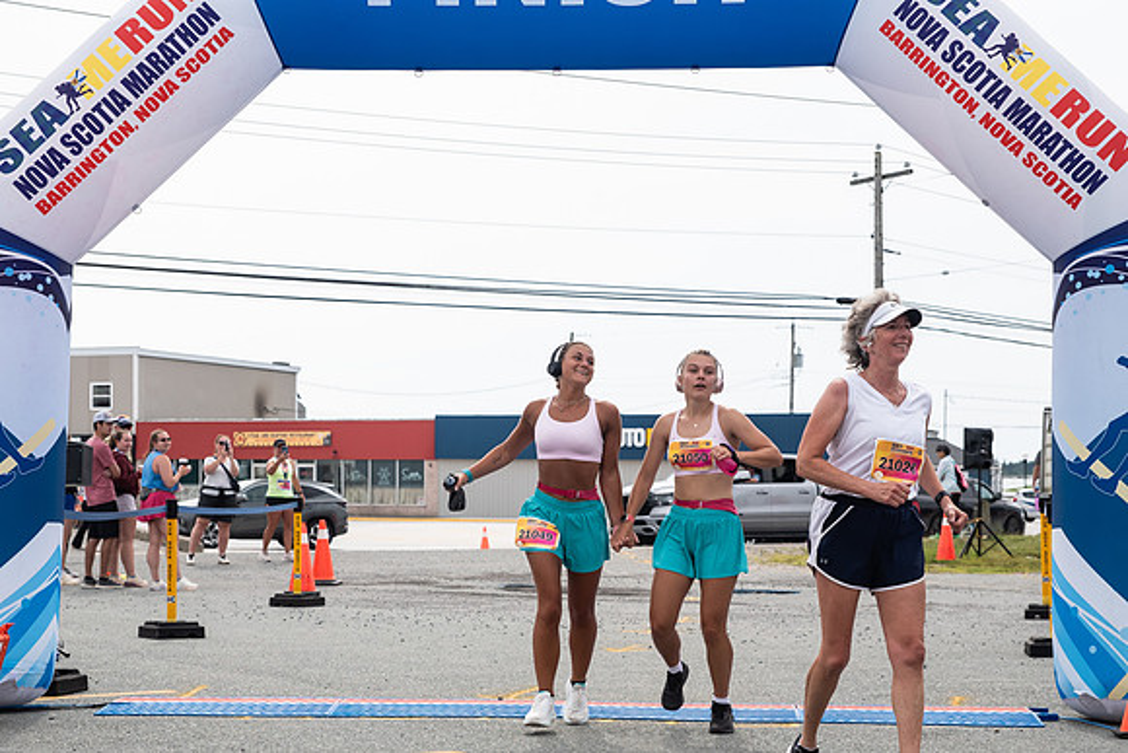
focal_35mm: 73
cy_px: 465
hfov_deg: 27.7
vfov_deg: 18.6
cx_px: 534
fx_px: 2291
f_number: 4
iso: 800
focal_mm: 56
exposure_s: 1/3200
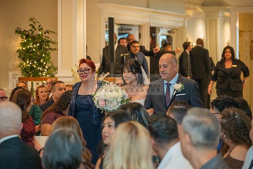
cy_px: 84
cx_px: 126
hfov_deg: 17.1
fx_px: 843
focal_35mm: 120
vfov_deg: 11.4
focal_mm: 120
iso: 2000
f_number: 4
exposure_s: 1/200
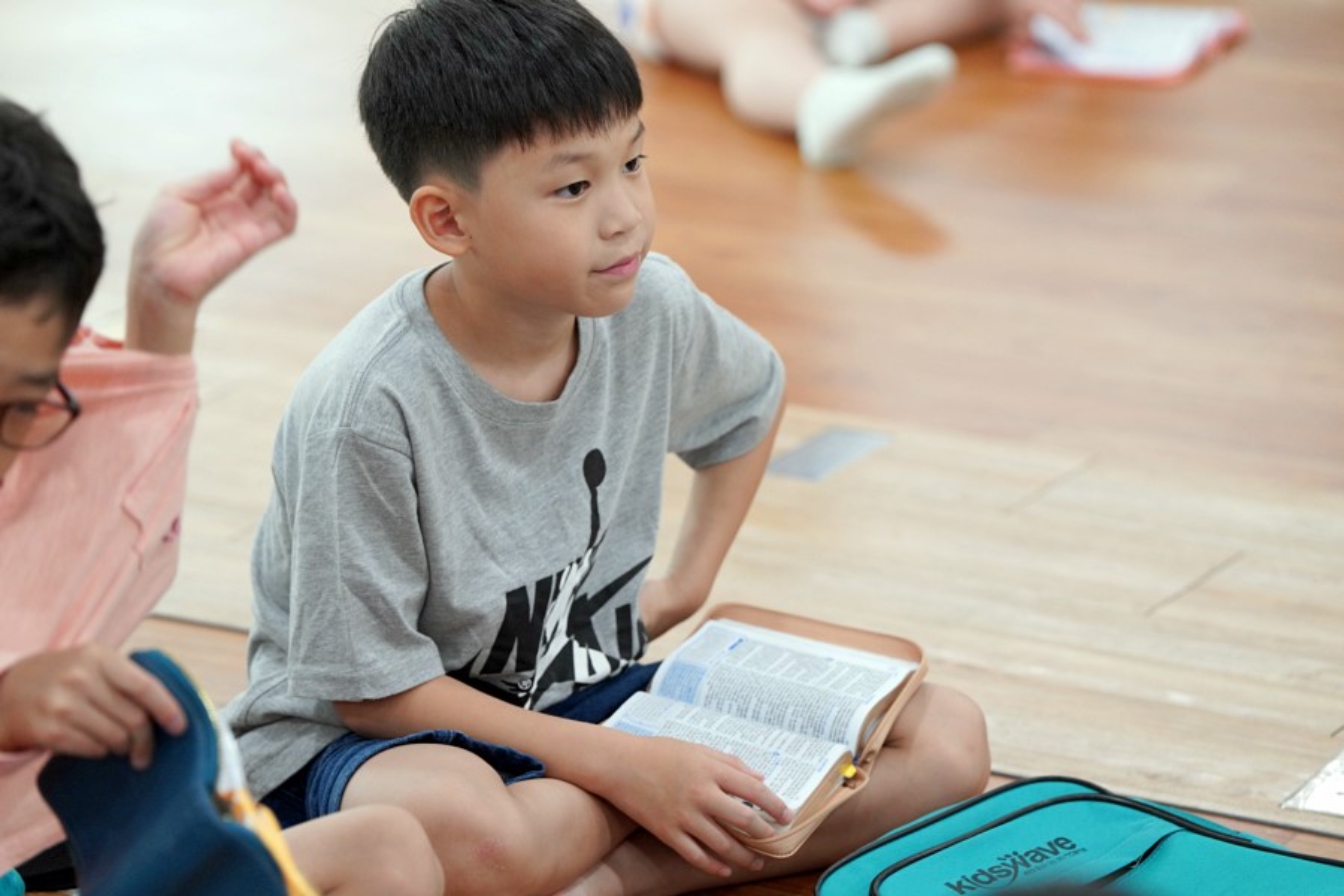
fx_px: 6122
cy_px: 448
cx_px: 672
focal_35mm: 164
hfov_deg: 12.5
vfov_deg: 8.4
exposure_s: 1/200
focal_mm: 164
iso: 2500
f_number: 4
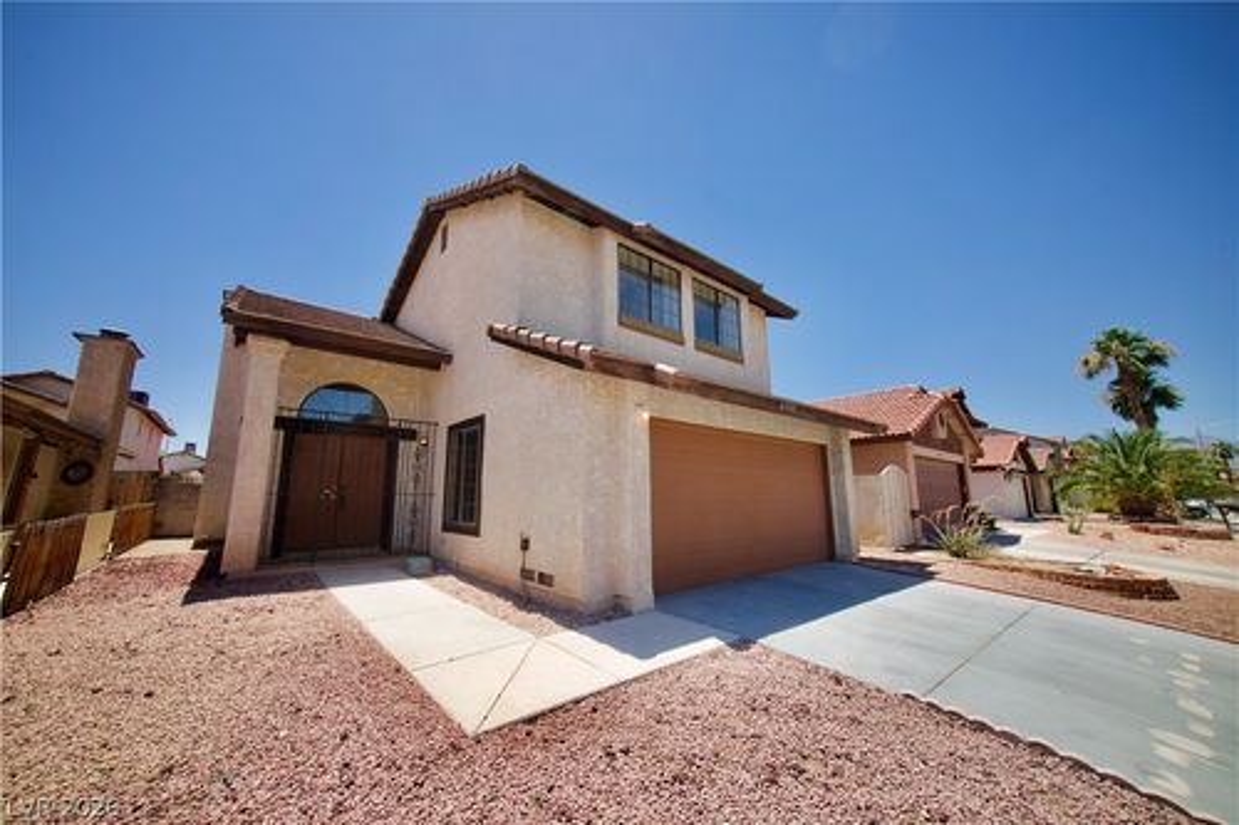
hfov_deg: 108.3
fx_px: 447
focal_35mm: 13
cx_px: 620
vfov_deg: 85.4
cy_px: 412
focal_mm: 13
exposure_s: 1/125
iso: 100
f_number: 10
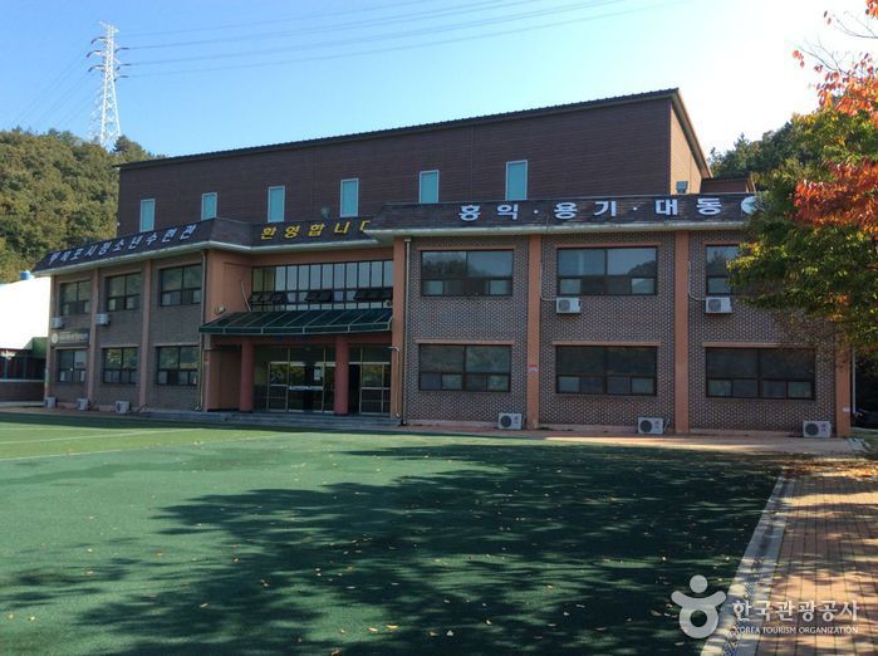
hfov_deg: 55.4
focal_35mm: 33
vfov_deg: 42.8
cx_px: 439
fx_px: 836
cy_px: 328
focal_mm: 3.3
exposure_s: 1/583
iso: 32
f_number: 2.4
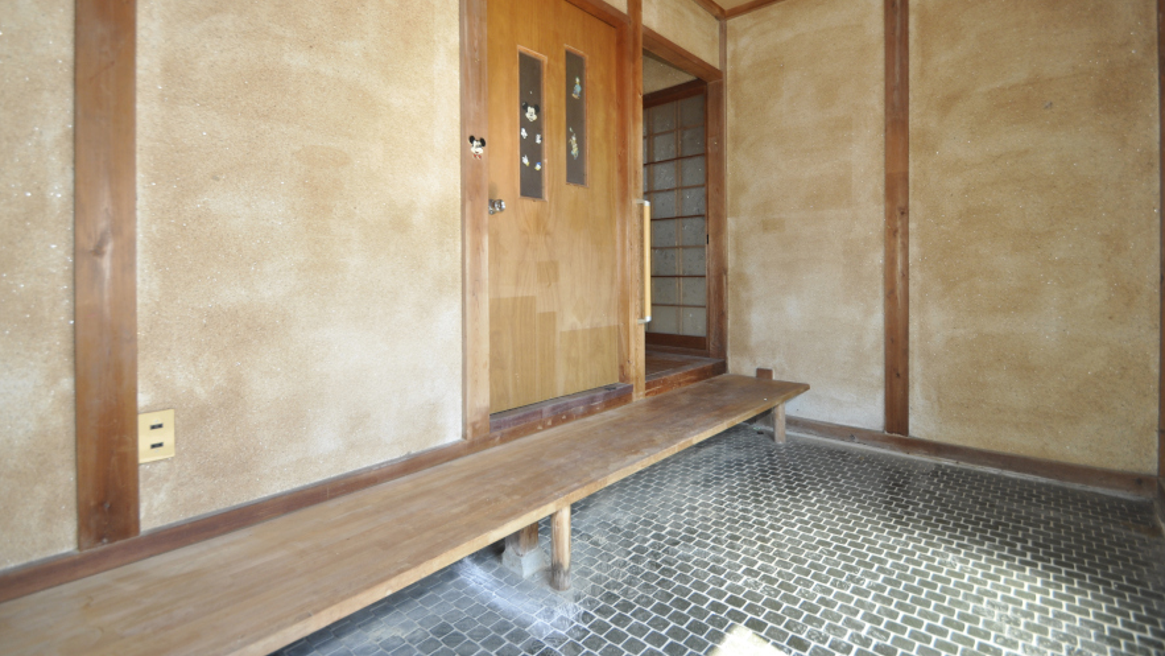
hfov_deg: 99.4
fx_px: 494
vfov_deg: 66.6
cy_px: 269
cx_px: 592
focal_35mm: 16
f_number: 5
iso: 400
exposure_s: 1/100
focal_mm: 10
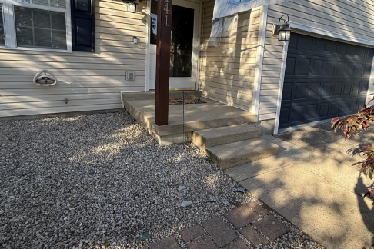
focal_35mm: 20
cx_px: 189
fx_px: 208
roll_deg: -3.0
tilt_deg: -7.8
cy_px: 96
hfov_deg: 84.0
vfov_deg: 61.2
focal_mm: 2.22
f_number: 2.2
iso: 64
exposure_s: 1/359
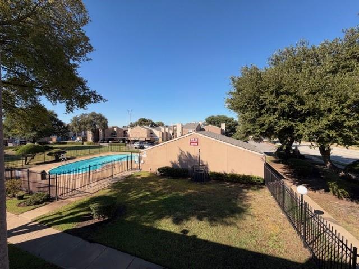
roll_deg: +0.2
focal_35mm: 14
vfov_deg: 85.7
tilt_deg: -1.7
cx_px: 180
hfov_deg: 102.1
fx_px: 145
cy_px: 134
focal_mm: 2.22
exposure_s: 1/770
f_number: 2.2
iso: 32
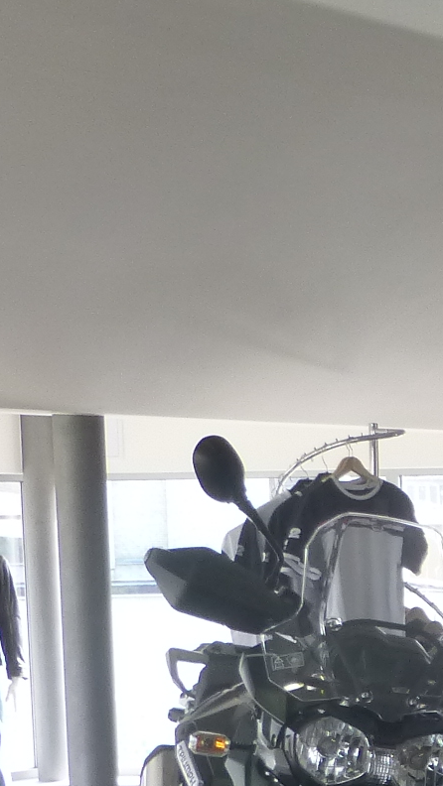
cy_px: 686
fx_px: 1836
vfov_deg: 23.6
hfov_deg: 12.0
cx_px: 941
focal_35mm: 88
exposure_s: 1/80
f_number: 3.3
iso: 160
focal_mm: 4.3
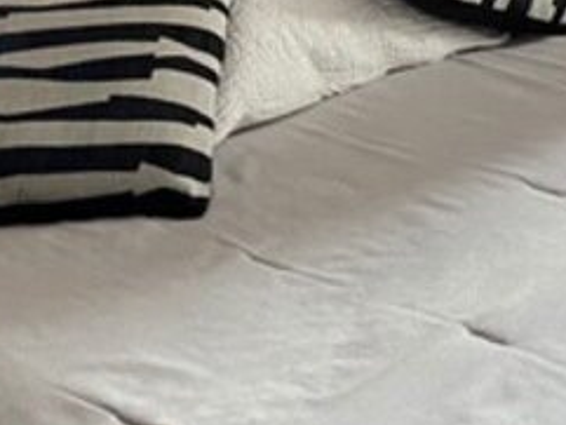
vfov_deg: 13.8
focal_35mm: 97
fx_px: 1587
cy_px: -311
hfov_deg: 19.2
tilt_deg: -7.0
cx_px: 655
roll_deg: +2.6
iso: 200
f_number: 1.6
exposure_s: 1/60
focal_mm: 4.2
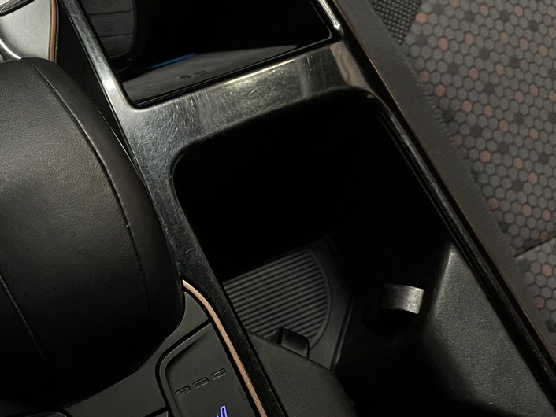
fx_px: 852
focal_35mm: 53
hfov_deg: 34.6
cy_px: 227
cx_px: 83
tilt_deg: -69.1
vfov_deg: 27.5
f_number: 1.6
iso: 200
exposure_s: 1/60
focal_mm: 4.2
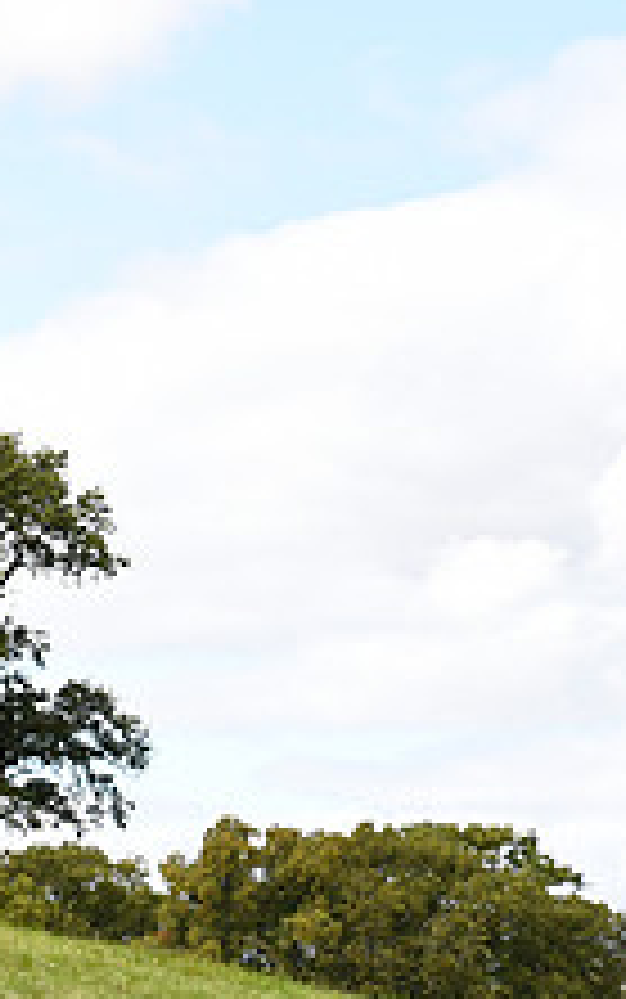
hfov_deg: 8.3
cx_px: -667
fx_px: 4062
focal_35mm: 149
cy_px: 288
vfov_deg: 14.0
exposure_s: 1/1250
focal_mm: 56
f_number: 4.2
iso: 400
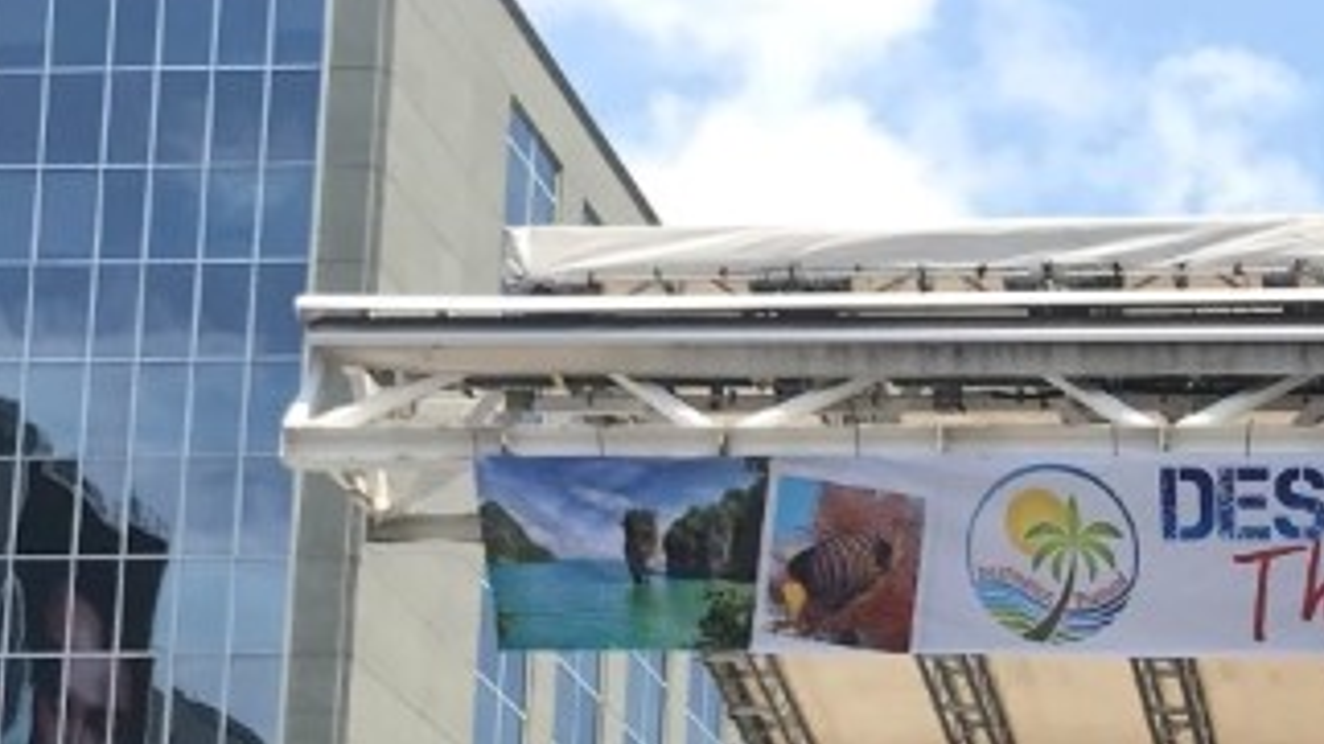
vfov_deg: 11.3
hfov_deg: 20.9
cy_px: 1476
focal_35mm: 97
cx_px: 1484
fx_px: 3405
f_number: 1.8
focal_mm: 3.99
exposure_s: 1/1500
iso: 20
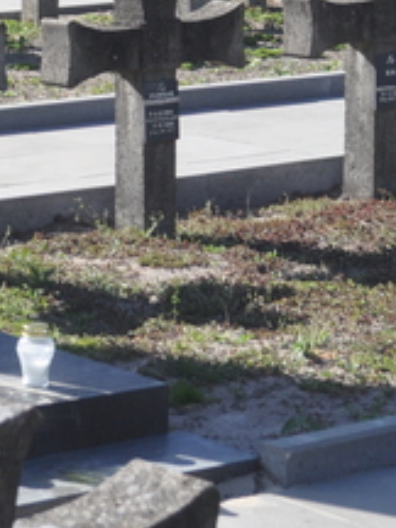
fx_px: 2608
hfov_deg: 8.6
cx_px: -66
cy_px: 16
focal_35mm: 171
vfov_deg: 11.5
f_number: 5.6
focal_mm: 32
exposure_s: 1/800
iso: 400
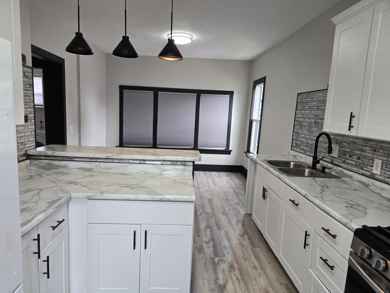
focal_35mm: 23
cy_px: 146
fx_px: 259
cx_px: 195
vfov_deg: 58.9
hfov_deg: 73.9
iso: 100
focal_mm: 5.4
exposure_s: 1/120
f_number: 1.8
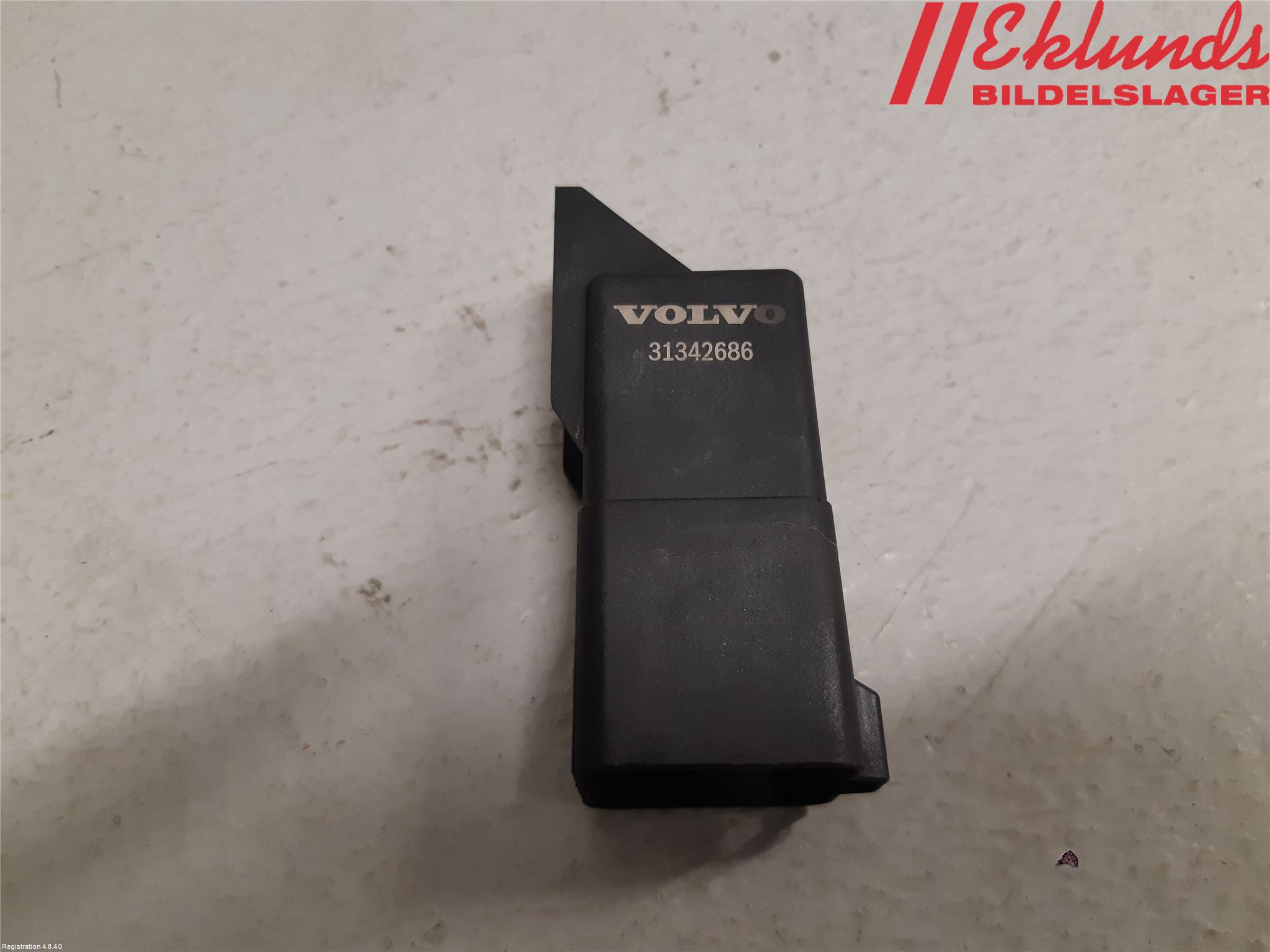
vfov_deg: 53.1
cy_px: 476
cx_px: 635
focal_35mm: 26
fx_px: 954
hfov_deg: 67.3
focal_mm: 3.93
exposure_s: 1/50
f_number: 1.7
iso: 160
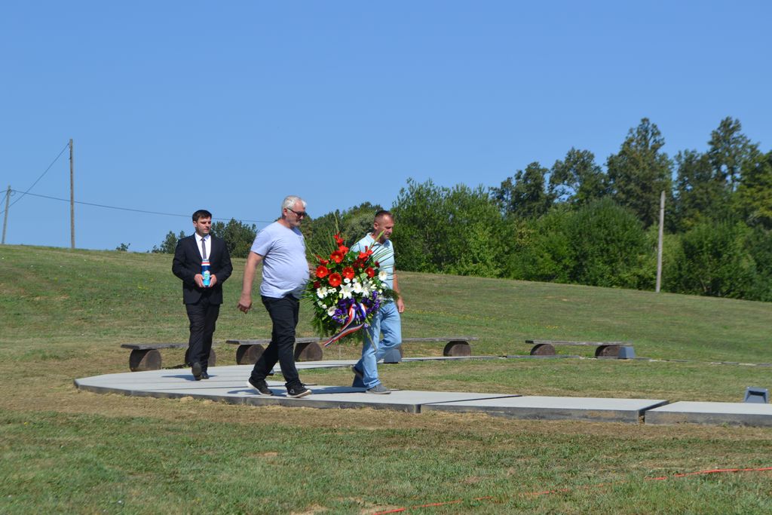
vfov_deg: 16.6
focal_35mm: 82
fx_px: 1769
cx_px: 386
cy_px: 258
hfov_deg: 24.6
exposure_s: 1/250
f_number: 8
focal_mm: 55
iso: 100
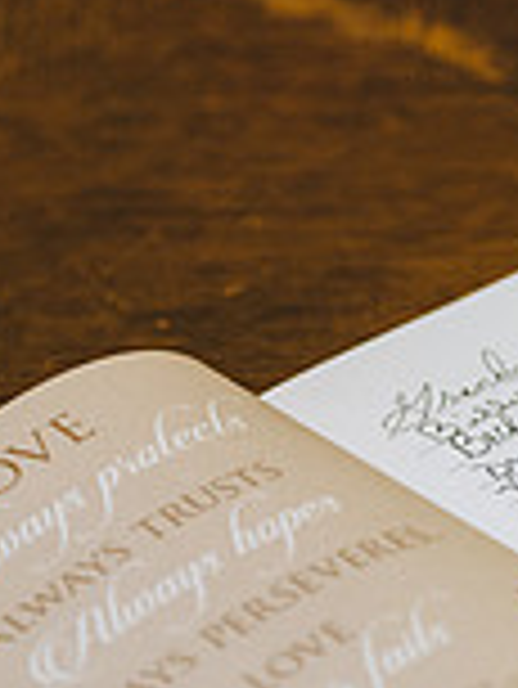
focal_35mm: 280
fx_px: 5579
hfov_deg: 5.3
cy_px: 397
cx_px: 580
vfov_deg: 7.1
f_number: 2.8
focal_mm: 70
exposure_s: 1/100
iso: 3200
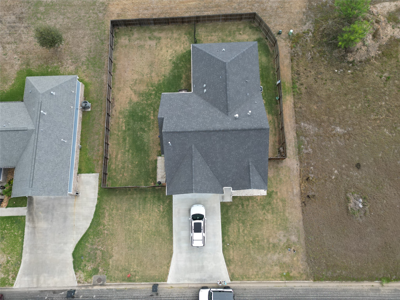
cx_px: 200
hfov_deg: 71.6
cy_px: 150
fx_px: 277
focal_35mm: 24
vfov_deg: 56.8
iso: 100
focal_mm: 6.72
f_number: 1.7
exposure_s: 1/725
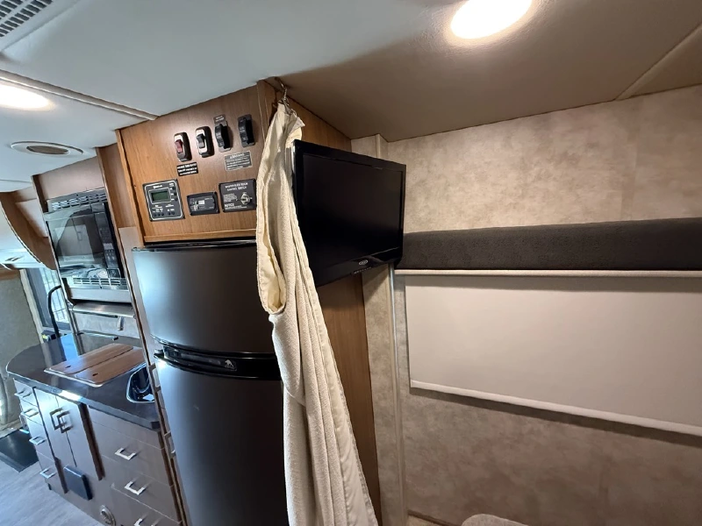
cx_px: 351
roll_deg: +5.3
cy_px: 263
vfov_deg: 85.7
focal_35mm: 14
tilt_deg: -10.1
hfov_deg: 102.1
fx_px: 284
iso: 640
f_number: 2.2
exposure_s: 1/60
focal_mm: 2.22
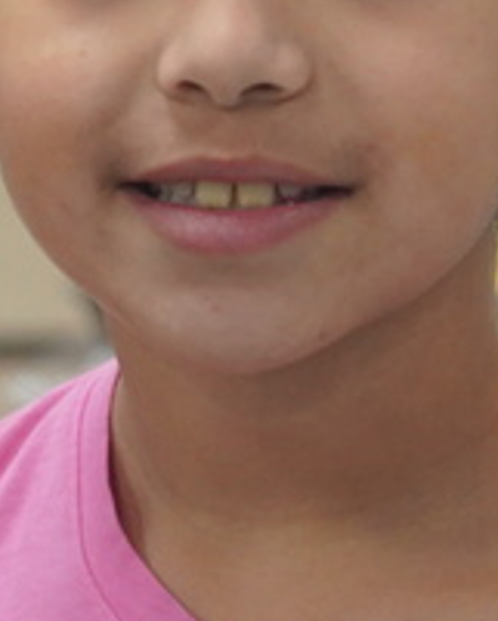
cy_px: 338
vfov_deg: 3.8
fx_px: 9260
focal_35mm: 503
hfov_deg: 3.1
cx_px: 294
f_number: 4
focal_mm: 105
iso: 3200
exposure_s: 1/160
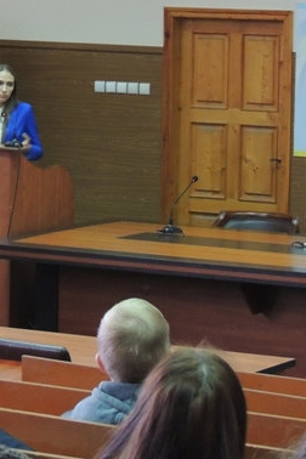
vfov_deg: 10.4
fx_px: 2524
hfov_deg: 6.9
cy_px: 113
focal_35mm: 198
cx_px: 15
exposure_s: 1/15
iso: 800
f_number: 4.1
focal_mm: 16
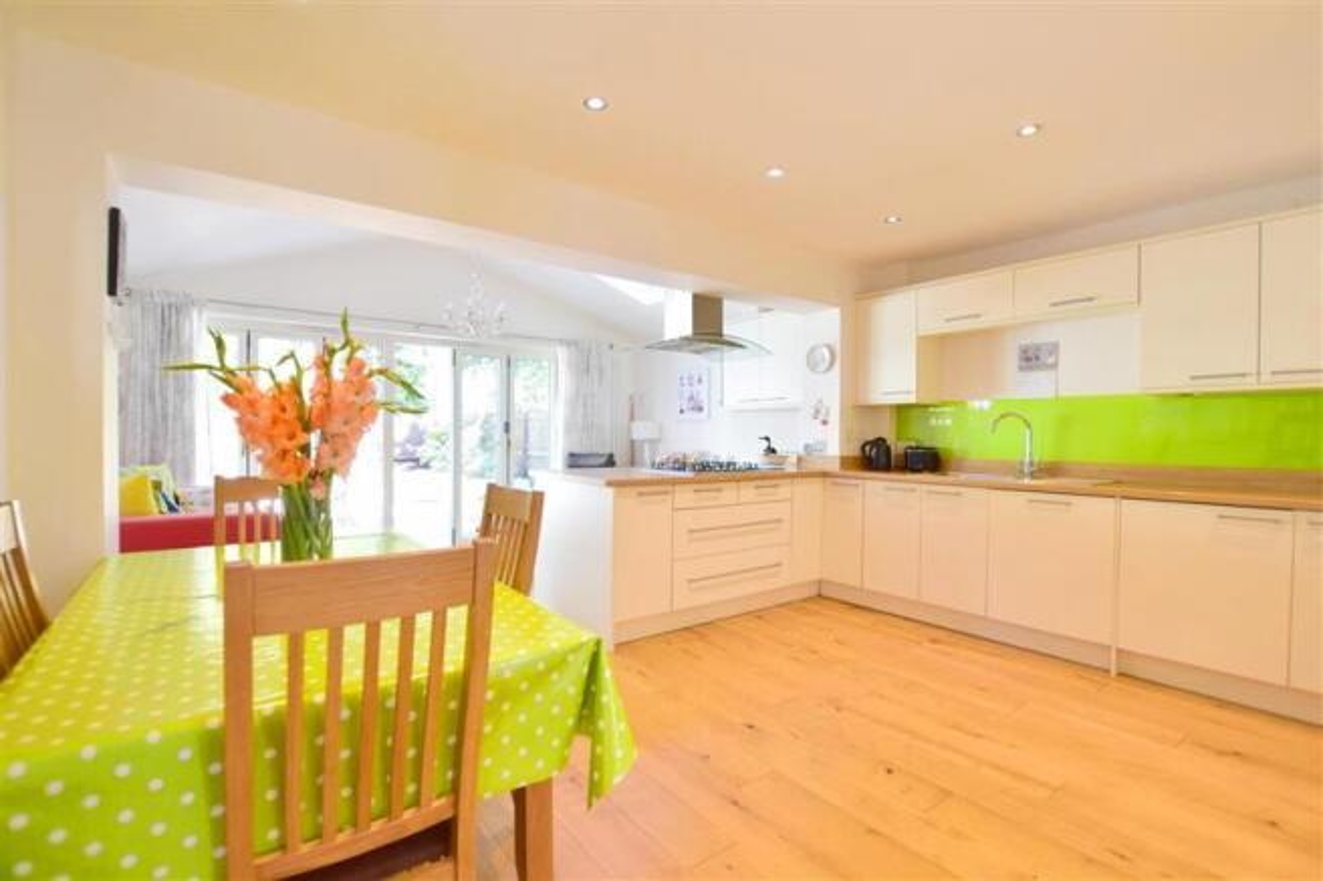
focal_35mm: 15
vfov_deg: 77.3
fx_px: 551
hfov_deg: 100.4
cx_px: 662
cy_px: 440
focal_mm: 10
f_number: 5
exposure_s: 1/20
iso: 200
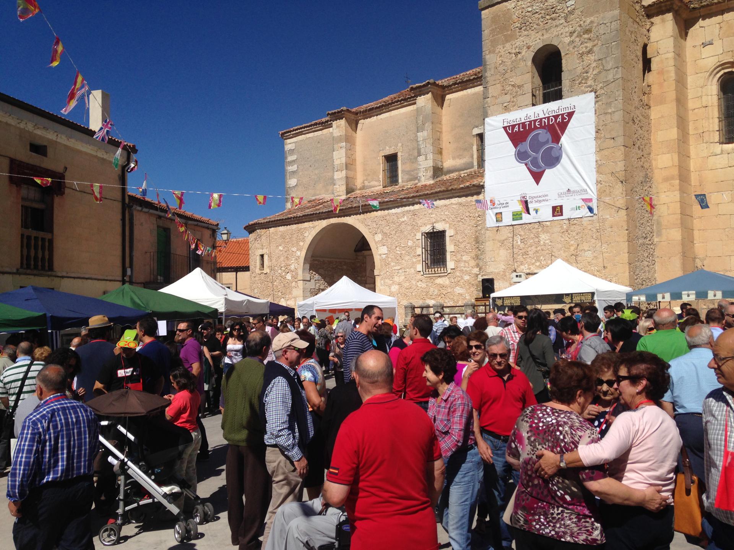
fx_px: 700
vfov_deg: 42.9
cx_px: 367
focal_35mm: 33
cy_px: 275
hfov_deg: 55.4
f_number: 2.4
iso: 50
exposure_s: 1/3390
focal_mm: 4.12
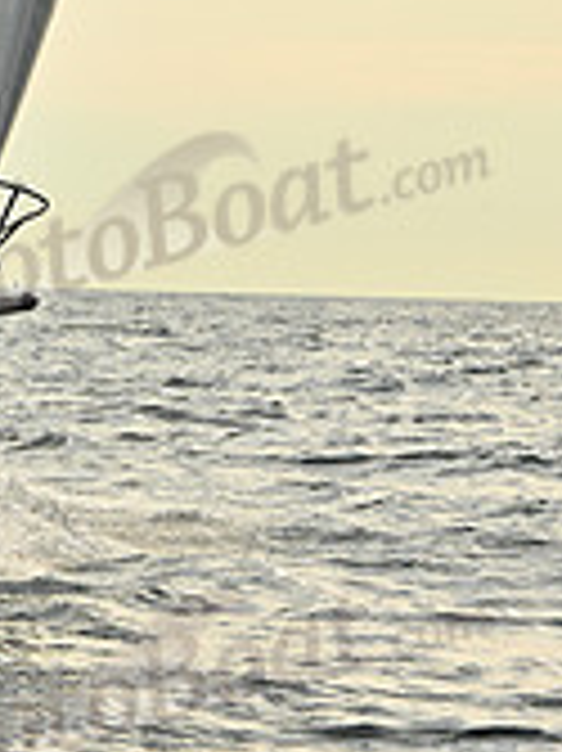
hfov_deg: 3.4
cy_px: 56
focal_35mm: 434
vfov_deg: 4.6
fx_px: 9407
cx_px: -373
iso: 320
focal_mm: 130
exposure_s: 1/1000
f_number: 10
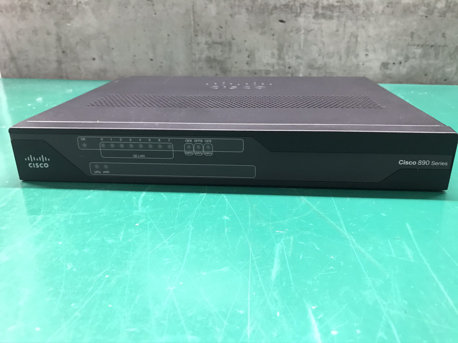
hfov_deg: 63.4
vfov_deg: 49.7
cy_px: 172
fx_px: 370
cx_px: 229
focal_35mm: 28
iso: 100
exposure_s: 1/15
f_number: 1.8
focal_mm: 3.99
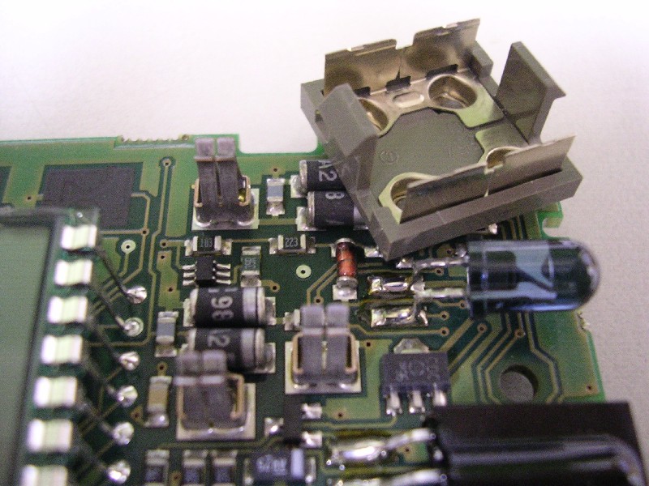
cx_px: 324
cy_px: 243
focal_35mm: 38
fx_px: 712
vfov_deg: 37.7
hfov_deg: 49.0
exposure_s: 1/3.4
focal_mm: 5.8
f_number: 2.8
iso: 400
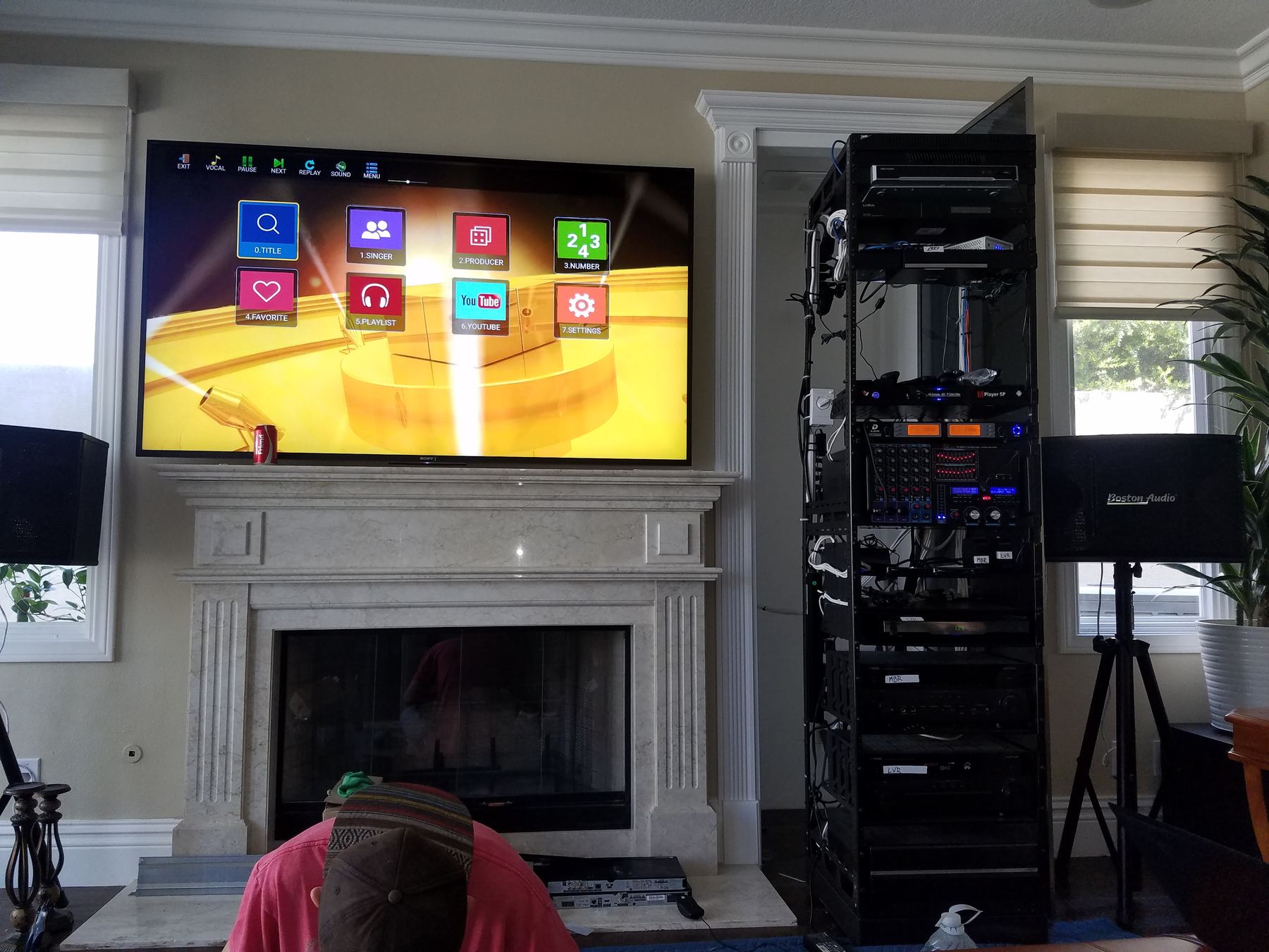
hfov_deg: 67.3
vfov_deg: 53.1
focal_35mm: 26
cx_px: 634
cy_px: 476
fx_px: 953
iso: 100
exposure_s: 1/120
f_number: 1.7
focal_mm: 4.2
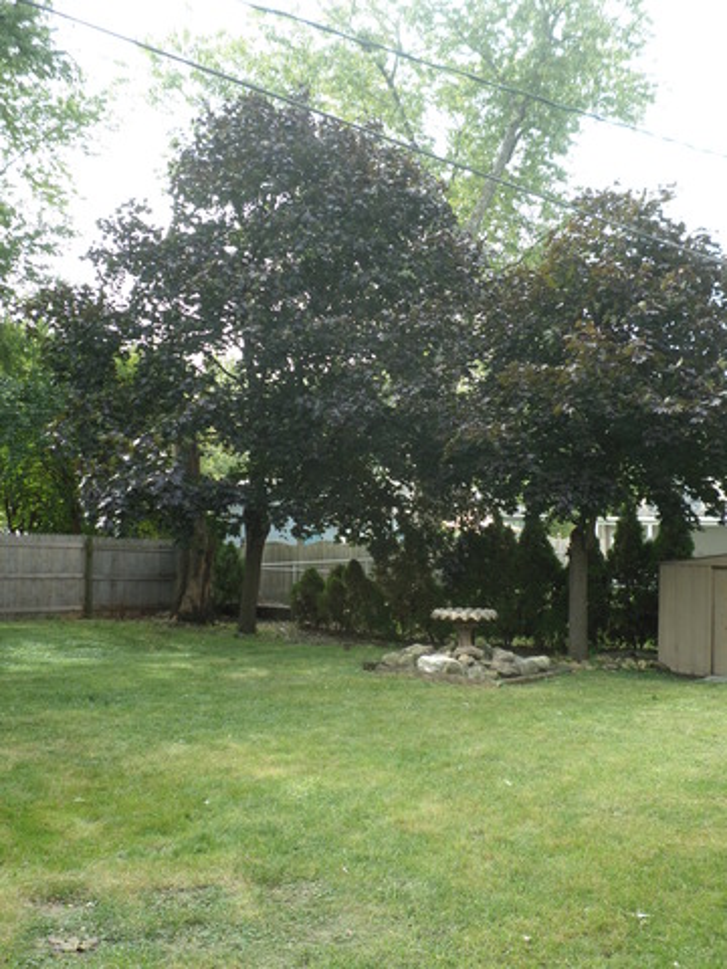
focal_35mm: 36
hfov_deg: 39.7
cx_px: 364
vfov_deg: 51.4
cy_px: 484
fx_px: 1008
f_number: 3
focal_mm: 6.5
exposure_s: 1/250
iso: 80
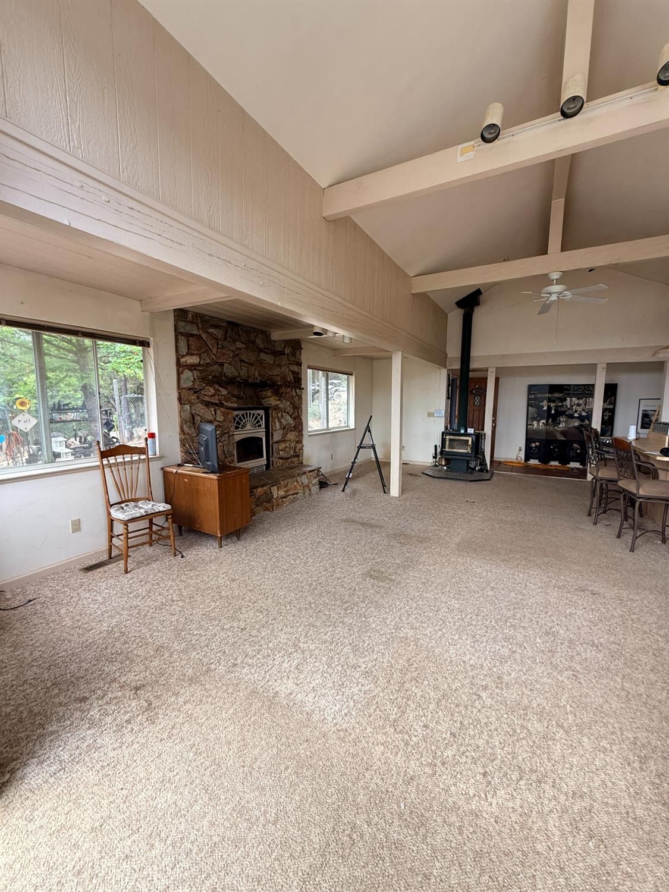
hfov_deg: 85.7
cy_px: 446
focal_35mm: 14
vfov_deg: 102.1
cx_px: 334
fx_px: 361
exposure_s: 1/99
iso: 80
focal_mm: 2.22
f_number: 2.2
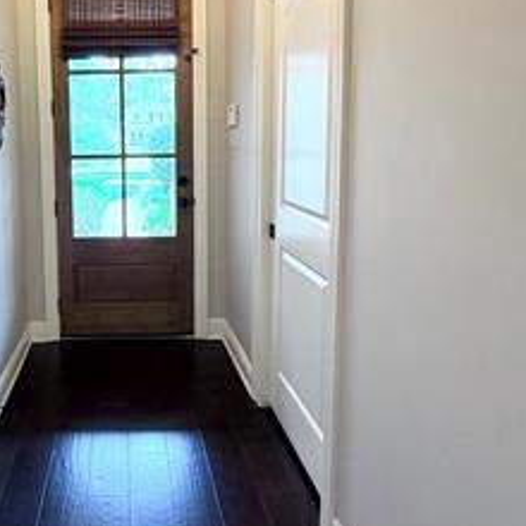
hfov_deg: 55.6
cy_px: 179
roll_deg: +0.1
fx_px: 464
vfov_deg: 57.9
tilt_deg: -3.7
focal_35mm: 27
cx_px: 120
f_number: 2.2
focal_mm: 2.22
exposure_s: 1/120
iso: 200
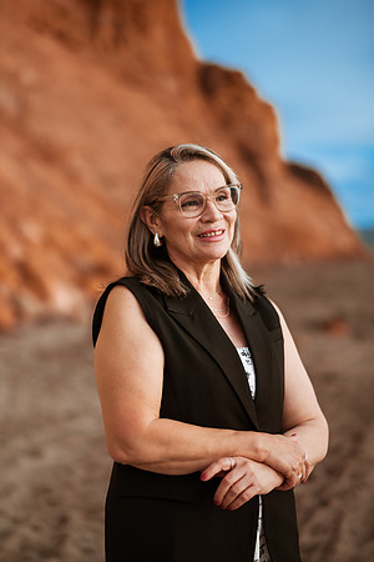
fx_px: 904
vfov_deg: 34.5
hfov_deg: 23.4
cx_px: 187
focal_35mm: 58
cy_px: 281
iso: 100
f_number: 1.4
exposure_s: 1/5000
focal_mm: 58
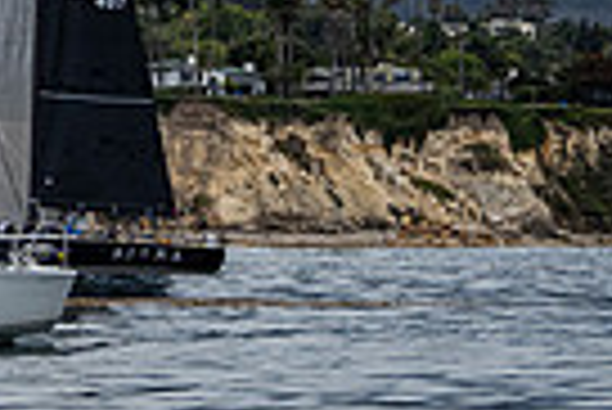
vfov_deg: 3.0
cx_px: -468
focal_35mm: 458
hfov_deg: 4.5
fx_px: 7794
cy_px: -367
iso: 800
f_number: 6.3
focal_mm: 105
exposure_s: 1/2000
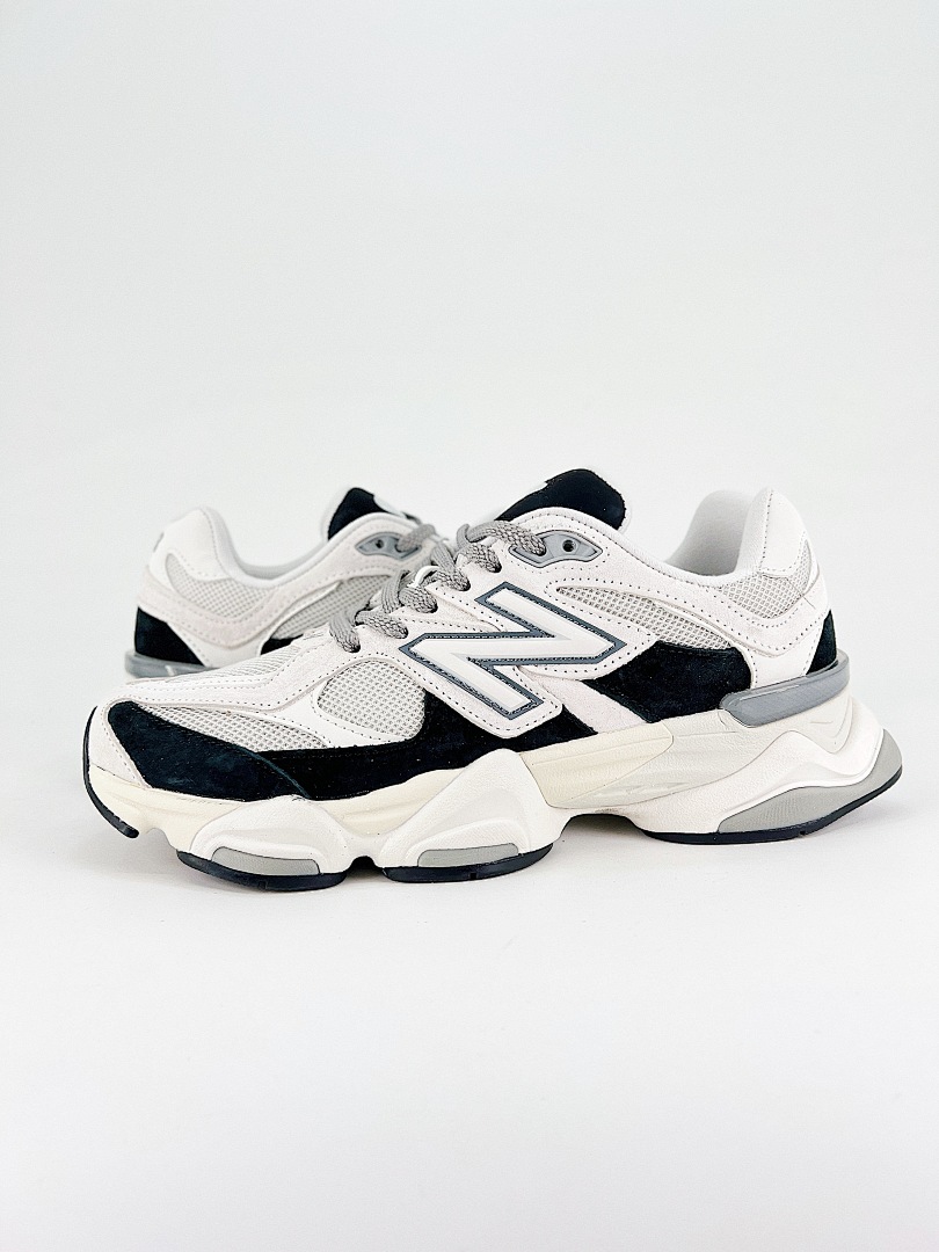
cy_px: 626
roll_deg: +1.5
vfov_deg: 67.3
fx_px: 940
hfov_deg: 53.1
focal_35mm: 26
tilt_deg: -6.0
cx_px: 470
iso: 50
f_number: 1.5
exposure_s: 1/1029
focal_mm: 5.7
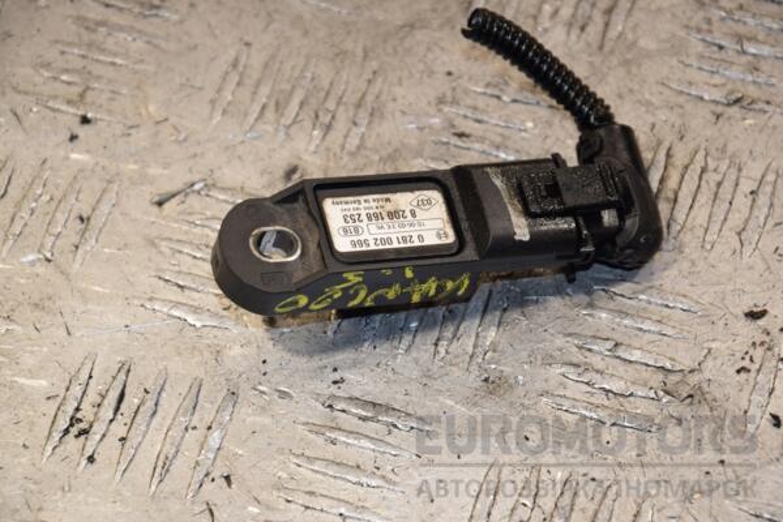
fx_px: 3425
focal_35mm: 158
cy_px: 261
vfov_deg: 8.7
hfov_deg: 13.0
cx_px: 392
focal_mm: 105
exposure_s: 1/200
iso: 800
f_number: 8
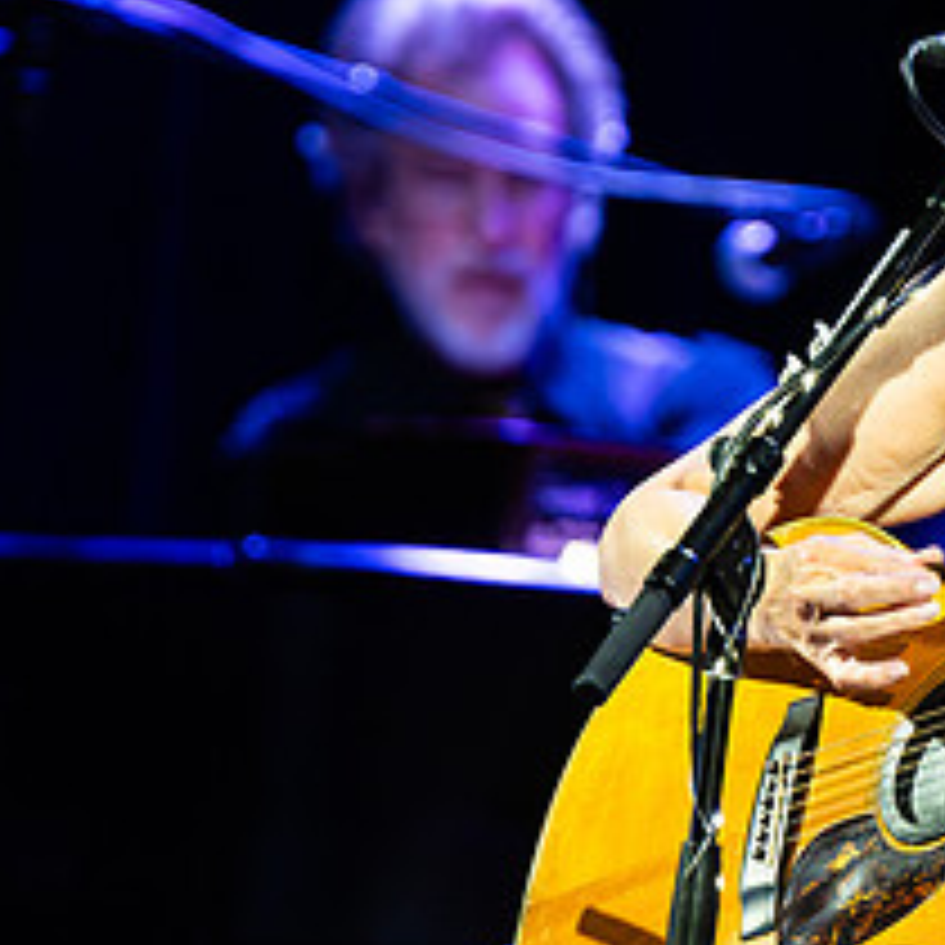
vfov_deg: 2.5
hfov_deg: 2.5
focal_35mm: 705
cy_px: 320
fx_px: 21775
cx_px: 760
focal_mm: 200
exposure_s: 1/320
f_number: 2.8
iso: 4000
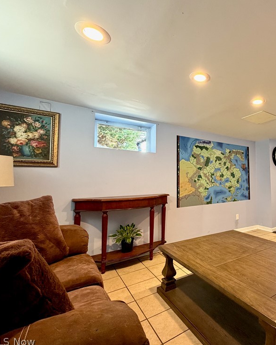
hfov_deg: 63.8
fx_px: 194
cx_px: 226
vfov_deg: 83.3
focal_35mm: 19
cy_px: 170
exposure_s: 1/60
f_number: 2.2
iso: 320
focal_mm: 2.22
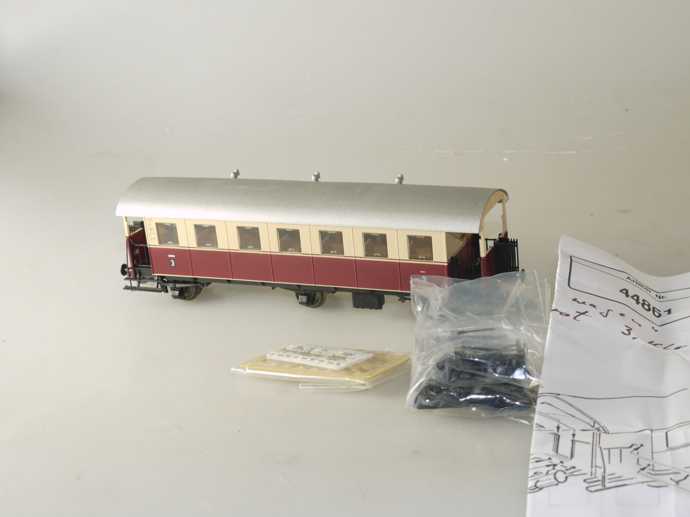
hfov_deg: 29.8
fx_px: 1296
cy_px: 258
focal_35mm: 65
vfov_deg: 22.6
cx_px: 345
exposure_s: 1/13
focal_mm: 23
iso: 100
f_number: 10
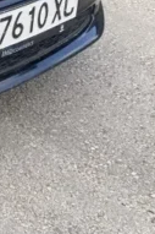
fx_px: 705
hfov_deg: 10.7
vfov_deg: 17.7
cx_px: -220
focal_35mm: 109
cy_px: -62
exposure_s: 1/307
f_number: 1.8
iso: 32
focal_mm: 4.25
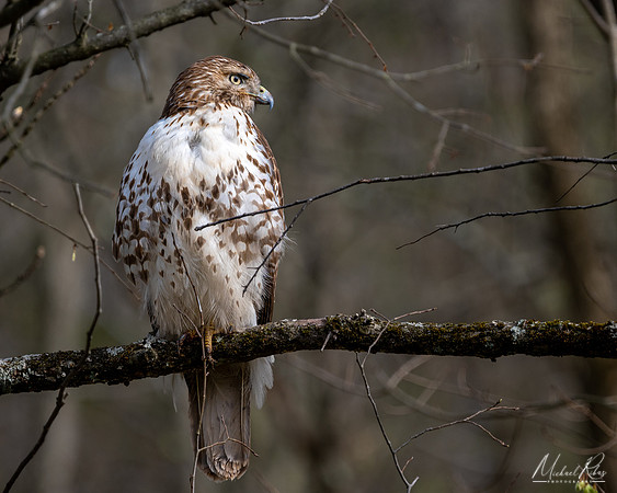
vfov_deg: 2.2
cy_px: 230
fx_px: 13140
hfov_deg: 2.7
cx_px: 294
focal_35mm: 720
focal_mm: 400
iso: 200
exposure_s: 1/500
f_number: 6.3
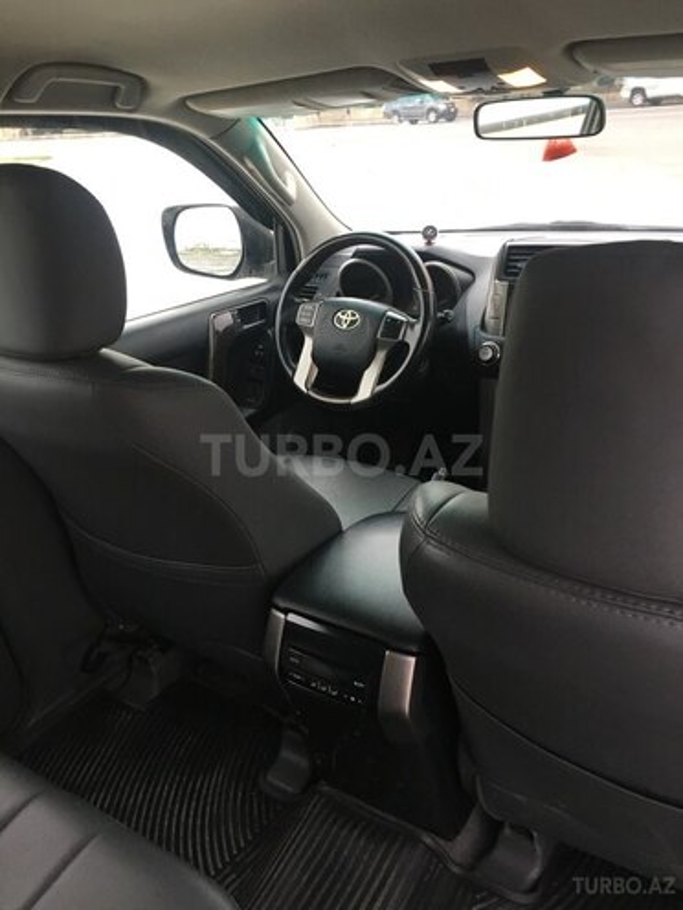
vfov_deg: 61.7
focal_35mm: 29
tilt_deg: -26.1
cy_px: 455
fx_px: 763
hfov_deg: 48.2
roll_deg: +5.3
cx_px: 342
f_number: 2.2
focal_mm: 4.15
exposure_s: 1/33
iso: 125
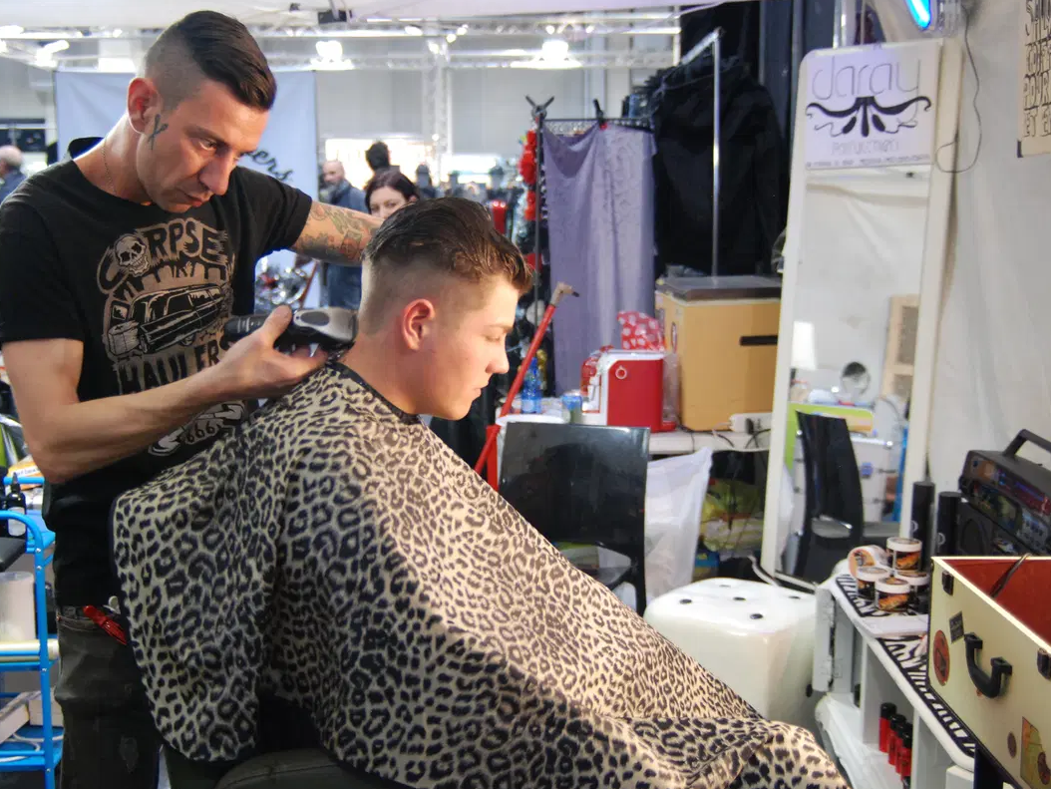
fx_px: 1397
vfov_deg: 31.5
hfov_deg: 41.2
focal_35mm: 46
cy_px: 391
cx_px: 471
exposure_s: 1/30
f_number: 2.8
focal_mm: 28
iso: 1000
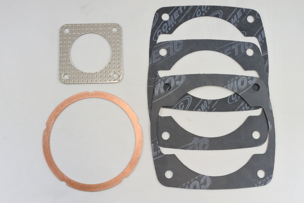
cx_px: 152
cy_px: 102
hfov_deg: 57.2
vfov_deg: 40.0
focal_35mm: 33
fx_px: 279
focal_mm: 12.3
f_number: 3.8
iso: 400
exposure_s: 1/200
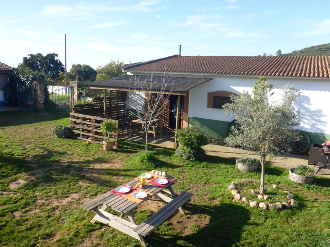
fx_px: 267
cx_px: 165
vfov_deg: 49.7
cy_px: 124
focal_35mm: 28
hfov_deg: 63.4
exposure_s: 1/500
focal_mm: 4.9
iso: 100
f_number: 3.3
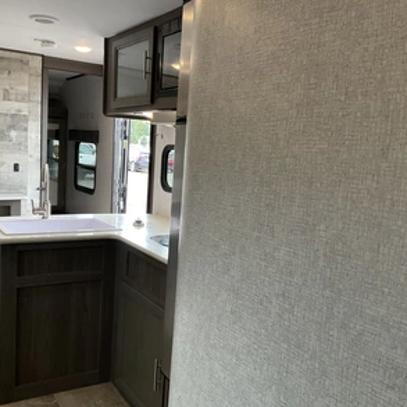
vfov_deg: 47.2
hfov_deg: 47.2
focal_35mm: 35
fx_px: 466
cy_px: 206
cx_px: 188
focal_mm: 3
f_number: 1.8
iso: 64
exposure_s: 1/105
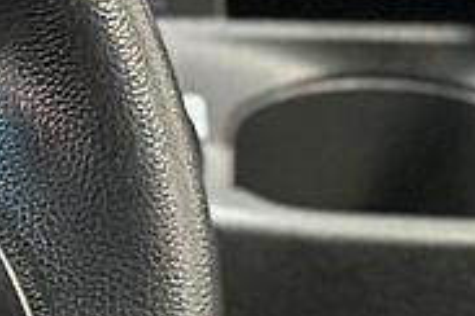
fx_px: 5185
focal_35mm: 393
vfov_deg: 3.5
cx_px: -737
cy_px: 386
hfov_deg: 5.1
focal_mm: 6.86
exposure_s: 1/25
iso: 640
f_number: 1.78
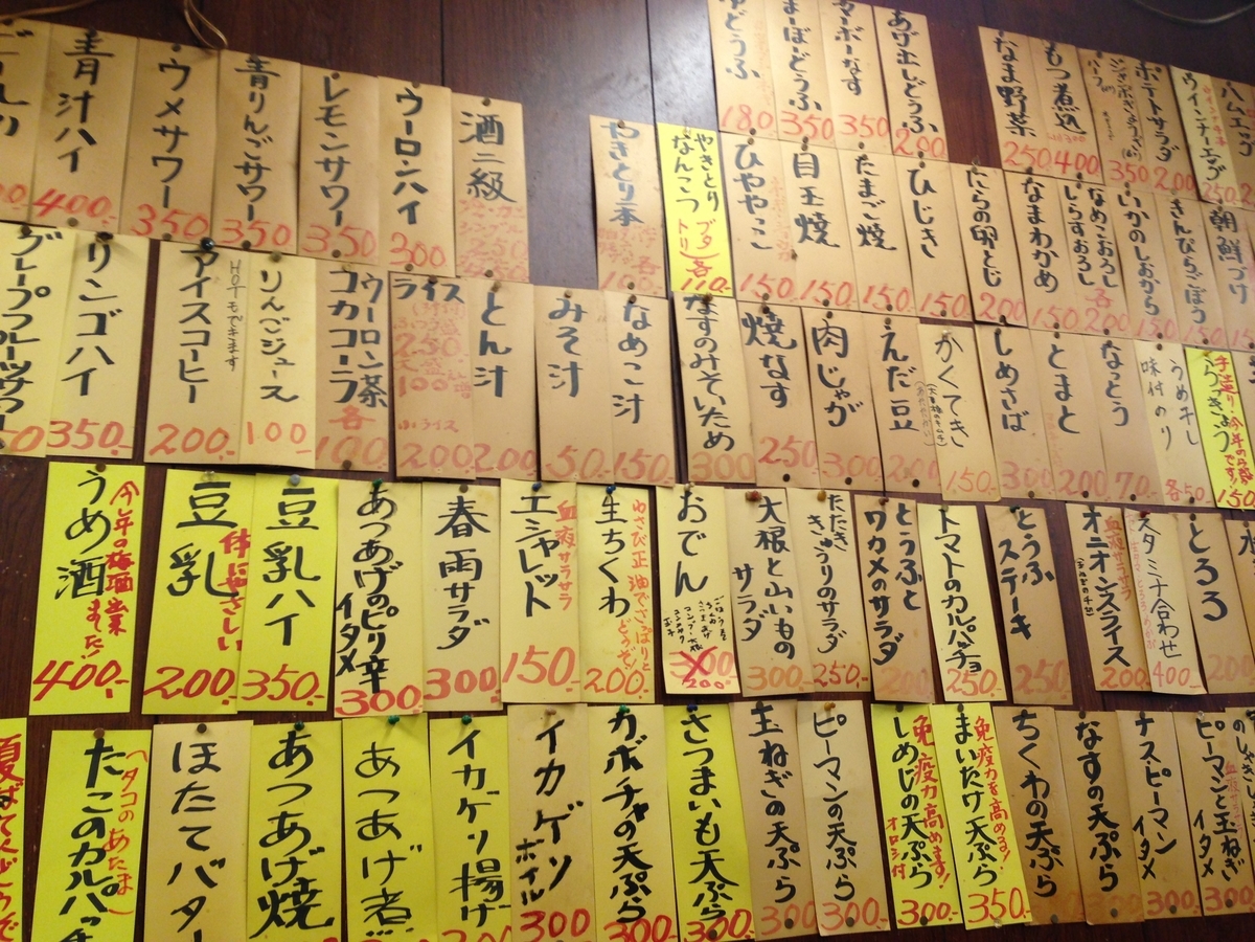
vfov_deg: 42.9
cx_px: 628
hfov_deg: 55.4
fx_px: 1196
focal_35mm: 33
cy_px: 471
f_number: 2.4
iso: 80
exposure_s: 1/20
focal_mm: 4.13
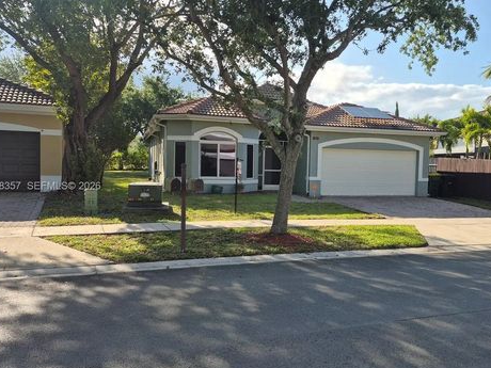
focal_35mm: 32
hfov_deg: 56.1
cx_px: 310
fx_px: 454
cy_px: 187
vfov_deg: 44.2
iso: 25
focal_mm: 5.4
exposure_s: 1/1204
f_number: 1.8
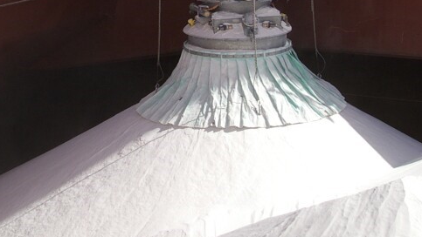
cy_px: -10
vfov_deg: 13.7
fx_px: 974
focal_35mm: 87
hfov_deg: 24.4
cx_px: 179
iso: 200
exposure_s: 1/500
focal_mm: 18
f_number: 8
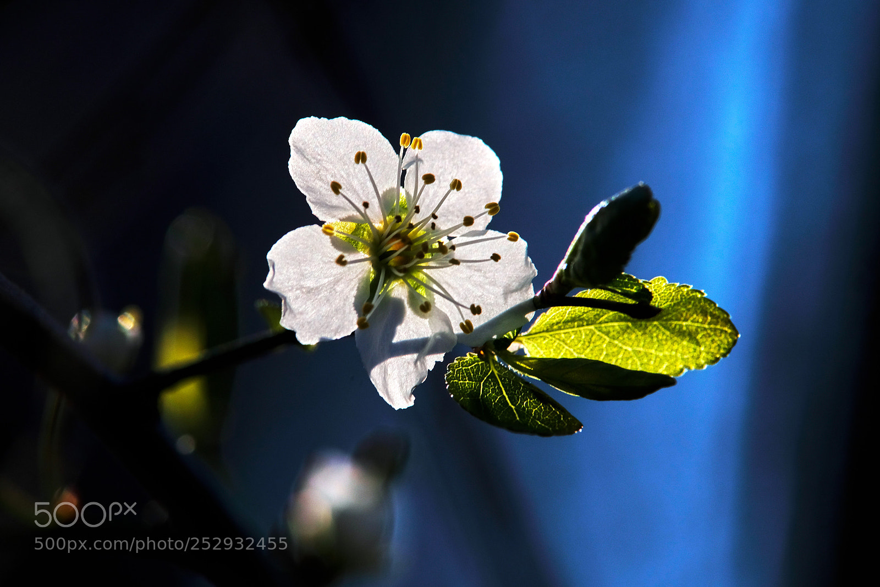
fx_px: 1027
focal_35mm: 42
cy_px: 294
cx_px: 440
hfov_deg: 46.4
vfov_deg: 31.9
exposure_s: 1/250
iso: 200
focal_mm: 28
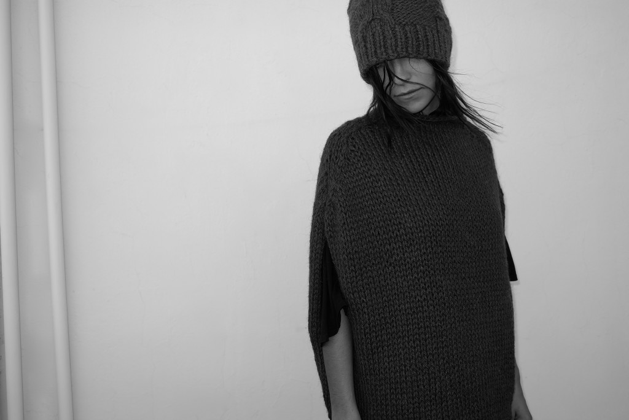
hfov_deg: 54.4
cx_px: 314
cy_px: 210
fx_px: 612
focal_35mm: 35
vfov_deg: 37.9
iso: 100
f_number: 3.2
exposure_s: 1/320
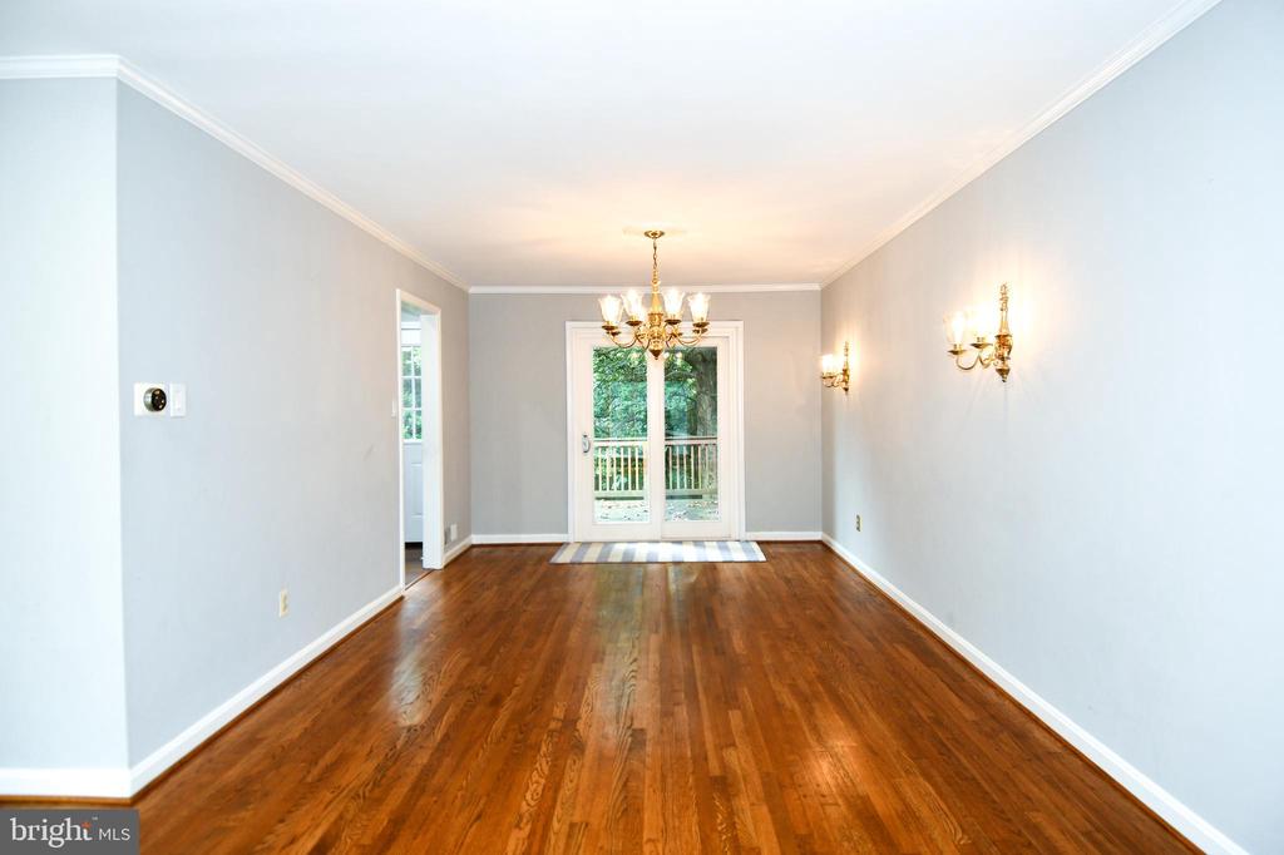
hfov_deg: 90.0
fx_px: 642
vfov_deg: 67.3
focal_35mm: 18
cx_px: 642
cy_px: 428
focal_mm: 12
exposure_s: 1/60
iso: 360
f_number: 4
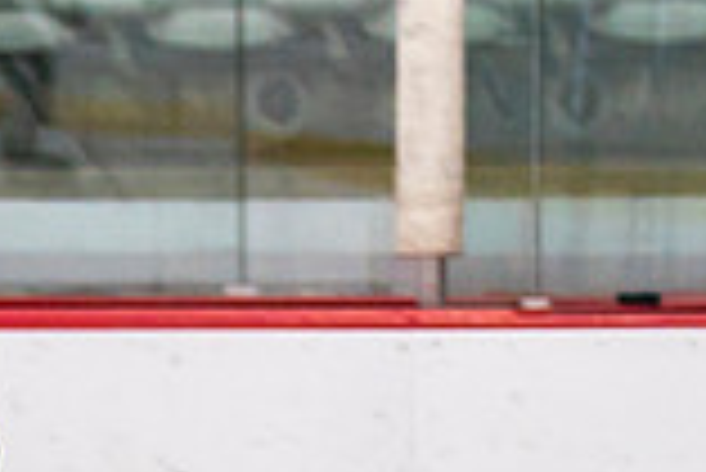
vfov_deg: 1.6
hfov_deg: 2.3
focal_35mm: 883
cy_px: 1214
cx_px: -474
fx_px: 17332
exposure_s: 1/640
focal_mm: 115
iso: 500
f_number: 2.8
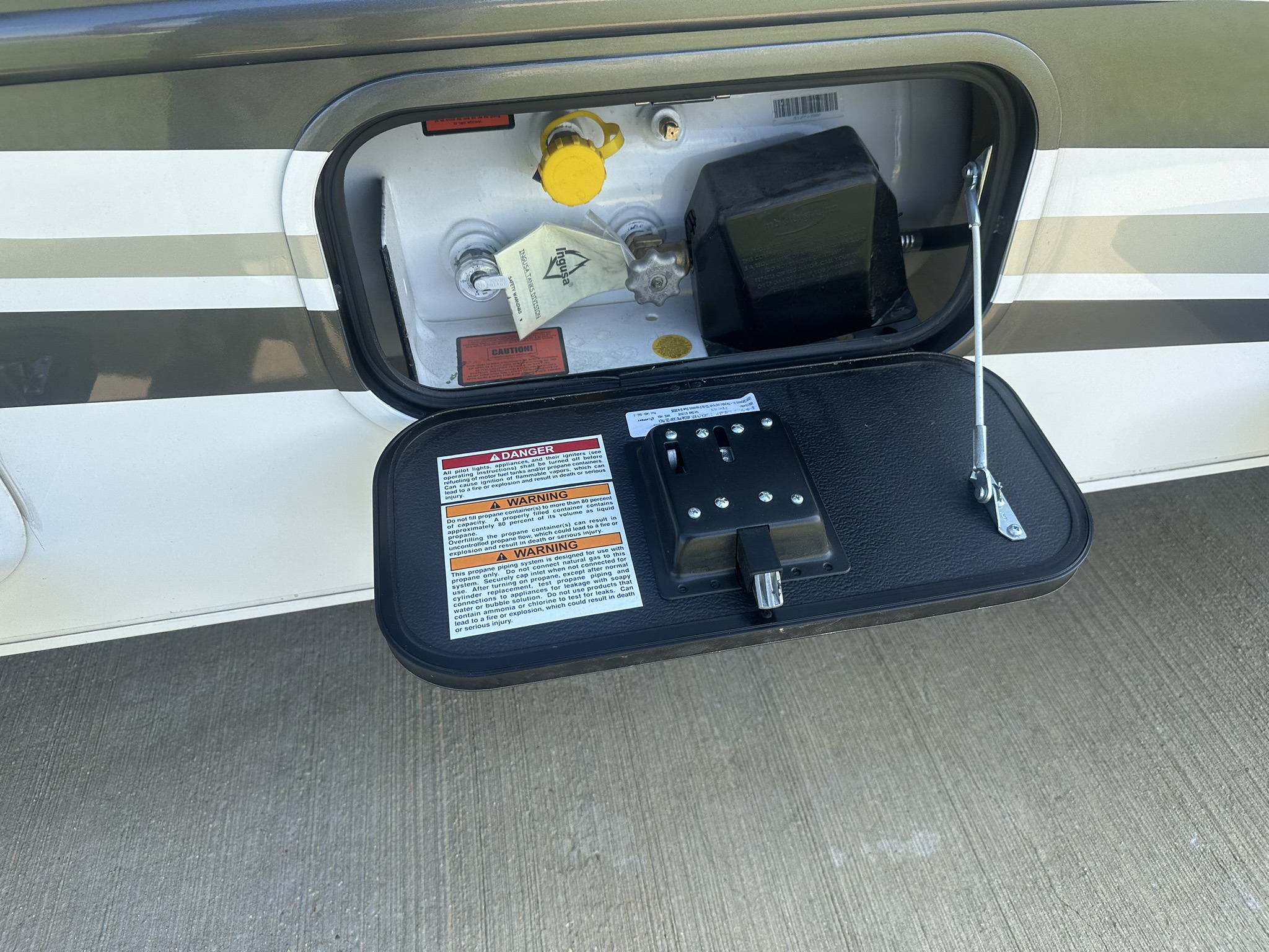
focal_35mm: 24
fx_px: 880
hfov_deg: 71.6
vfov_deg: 56.8
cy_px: 476
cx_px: 634
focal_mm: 6.86
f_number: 1.78
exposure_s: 1/1131
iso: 80
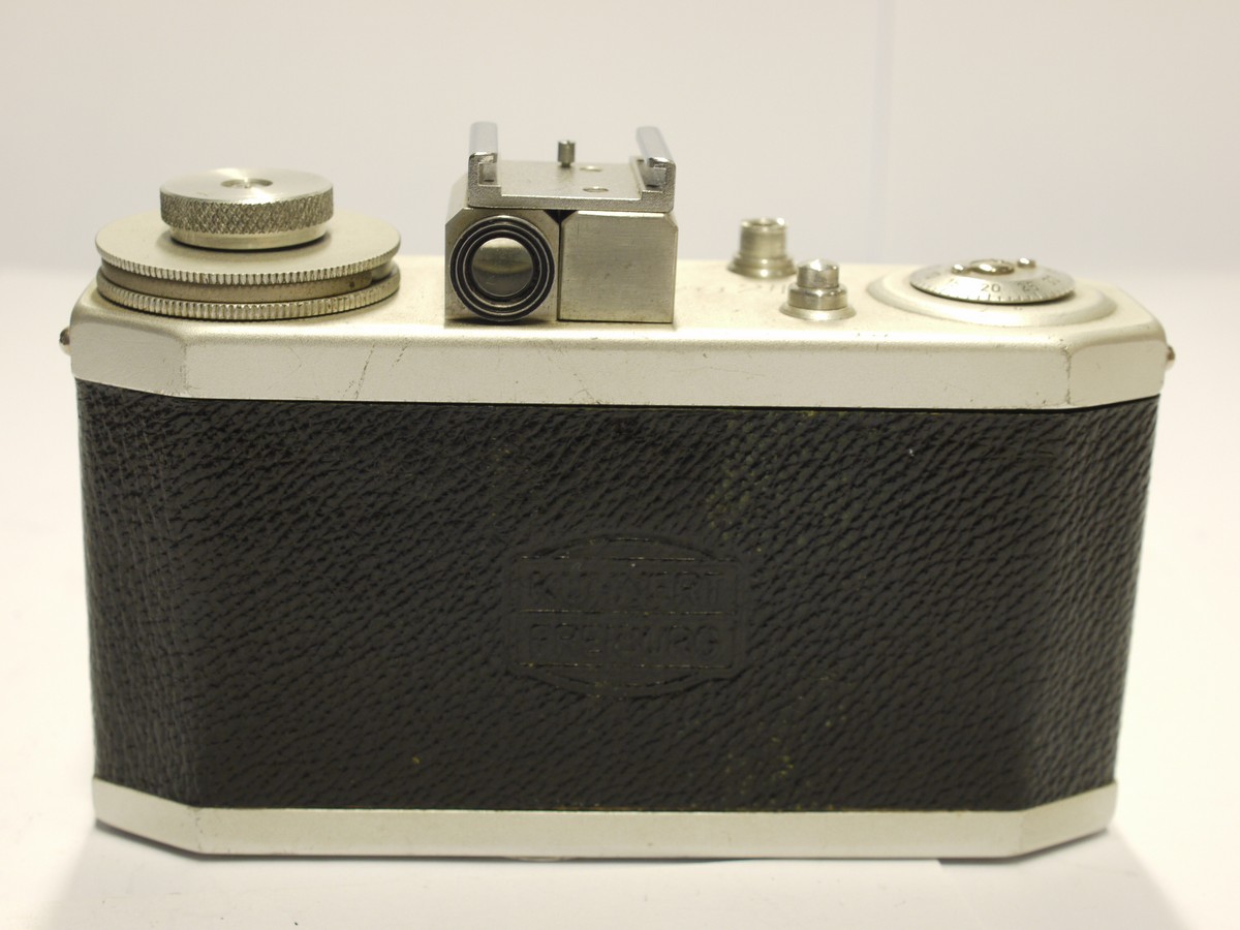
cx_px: 620
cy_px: 465
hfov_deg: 32.2
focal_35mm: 60
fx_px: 2149
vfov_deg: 24.4
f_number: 8
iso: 400
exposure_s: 1/10
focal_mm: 30
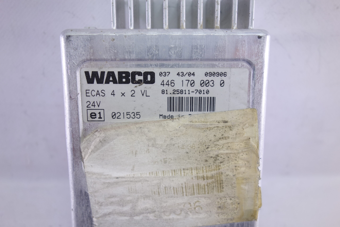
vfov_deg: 46.4
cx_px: 170
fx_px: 264
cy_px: 114
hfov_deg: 65.5
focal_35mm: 28
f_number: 2.8
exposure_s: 1/50
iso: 125
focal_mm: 10.4
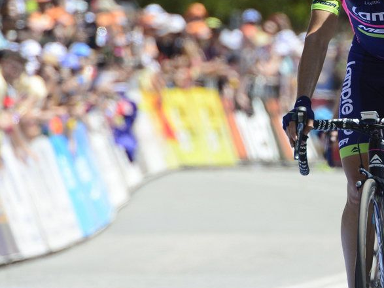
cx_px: 392
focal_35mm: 786
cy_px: 108
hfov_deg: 2.5
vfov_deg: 1.9
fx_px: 8717
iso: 800
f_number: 10
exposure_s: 1/1000
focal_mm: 400
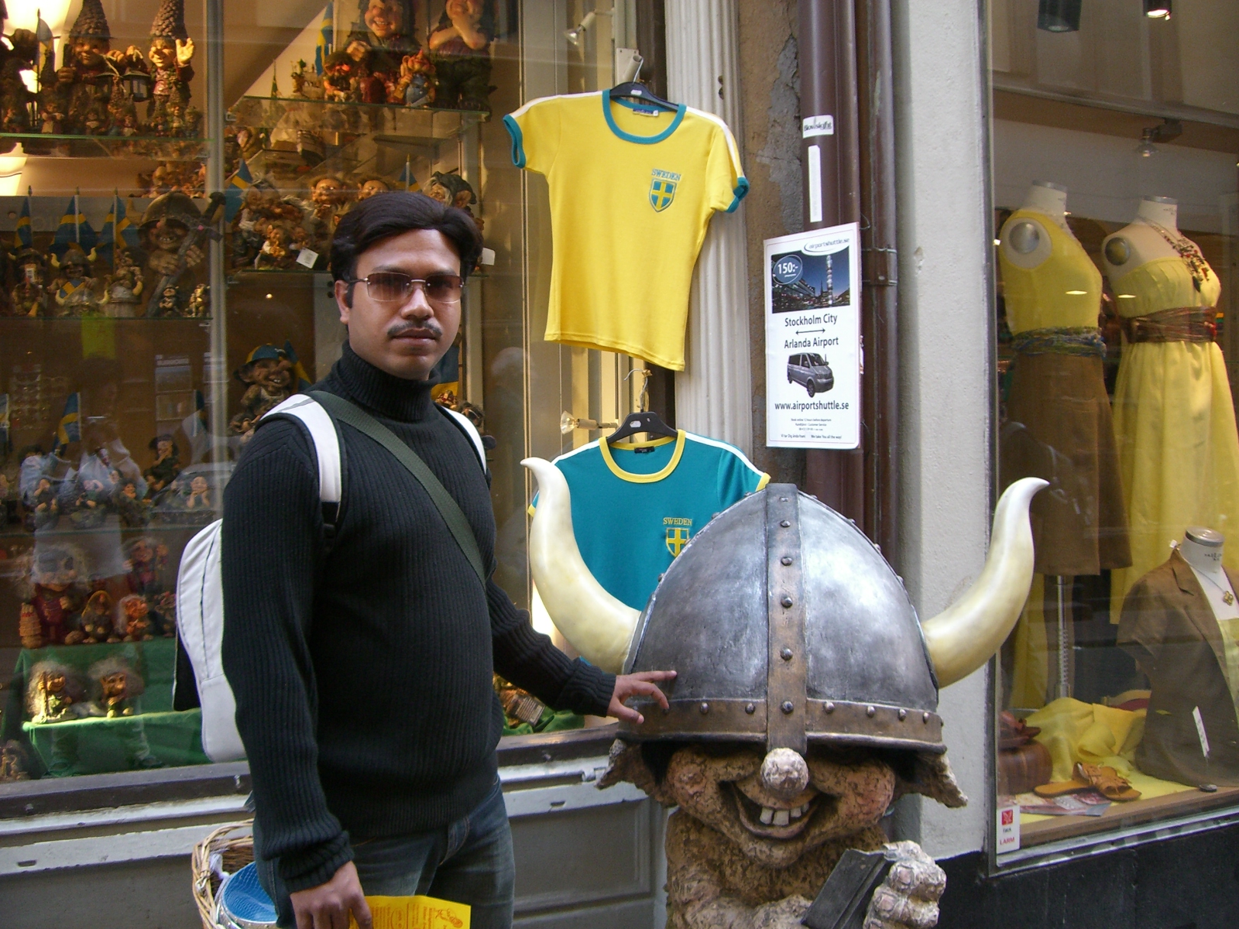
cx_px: 620
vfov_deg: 37.7
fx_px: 1360
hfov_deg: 49.0
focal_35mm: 38
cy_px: 464
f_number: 2.7
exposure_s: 1/80
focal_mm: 6.2
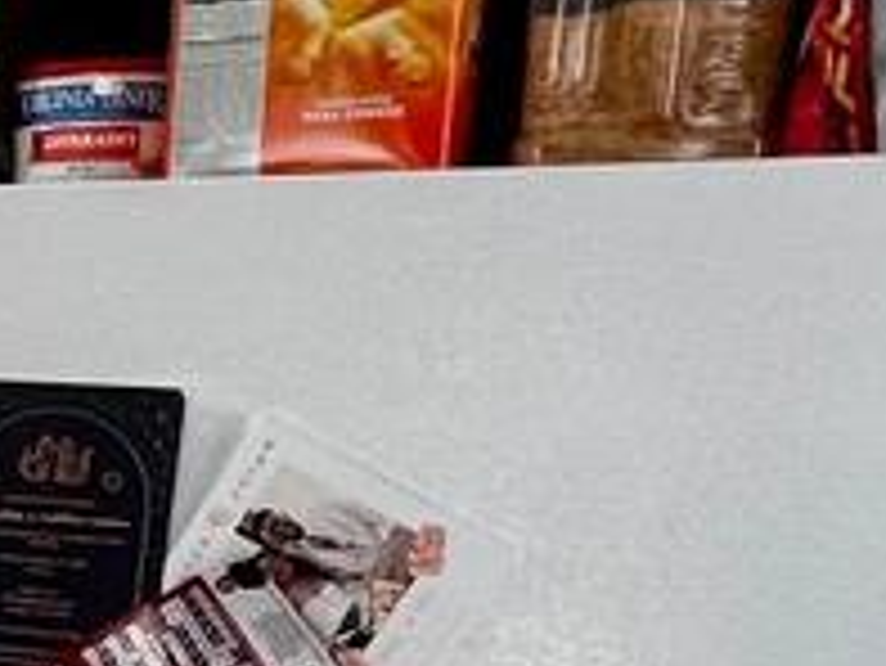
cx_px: -1021
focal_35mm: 95
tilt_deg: -11.6
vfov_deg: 14.8
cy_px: 886
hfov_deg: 15.3
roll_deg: -0.7
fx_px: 2433
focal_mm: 1.57
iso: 125
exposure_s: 1/60
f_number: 1.8
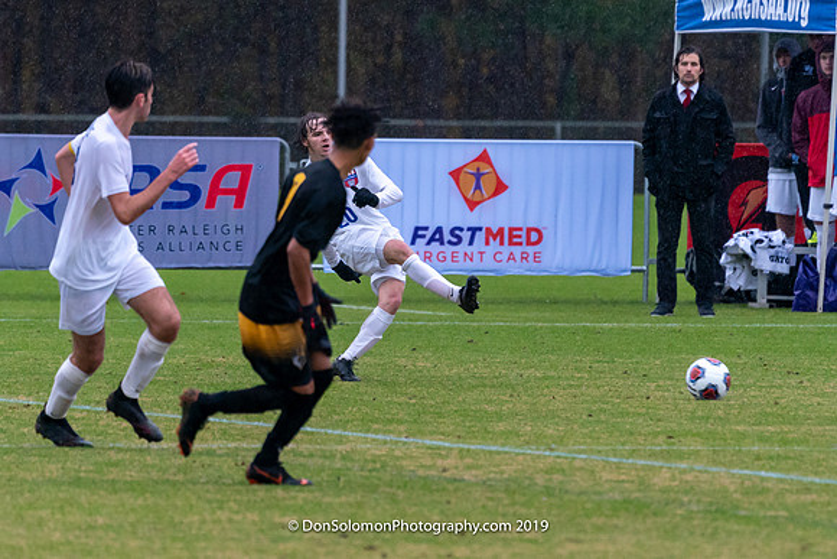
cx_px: 387
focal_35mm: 540
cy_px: 191
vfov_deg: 2.5
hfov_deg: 3.8
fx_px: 12559
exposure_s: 1/1000
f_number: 5.6
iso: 3200
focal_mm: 315
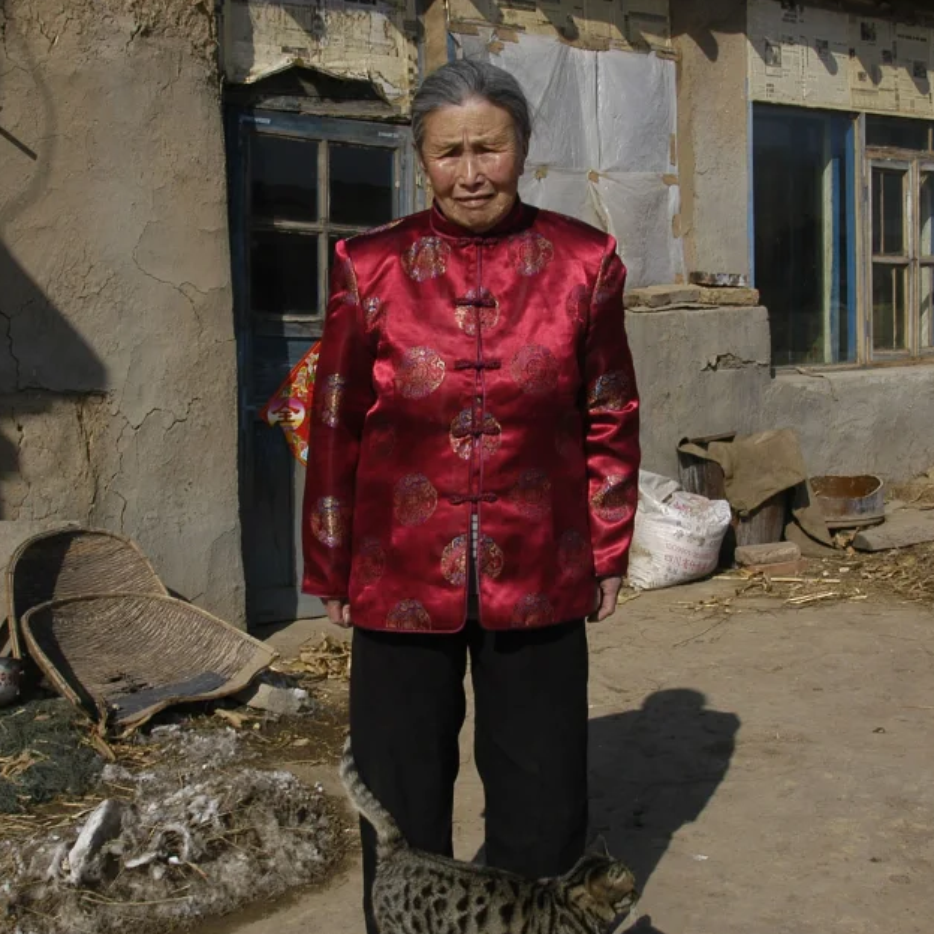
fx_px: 1496
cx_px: 466
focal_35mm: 49
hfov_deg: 34.7
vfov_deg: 34.7
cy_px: 488
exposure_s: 1/250
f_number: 11
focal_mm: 20
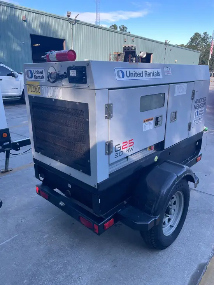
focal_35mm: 26
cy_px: 142
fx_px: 214
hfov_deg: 53.1
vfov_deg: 67.3
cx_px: 107
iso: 32
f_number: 1.6
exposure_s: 1/435
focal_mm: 4.2
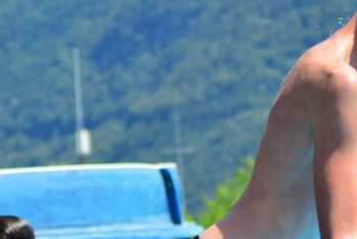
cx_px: 155
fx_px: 3055
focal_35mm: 308
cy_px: 286
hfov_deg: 6.7
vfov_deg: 4.5
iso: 250
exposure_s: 1/1250
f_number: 4
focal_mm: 70
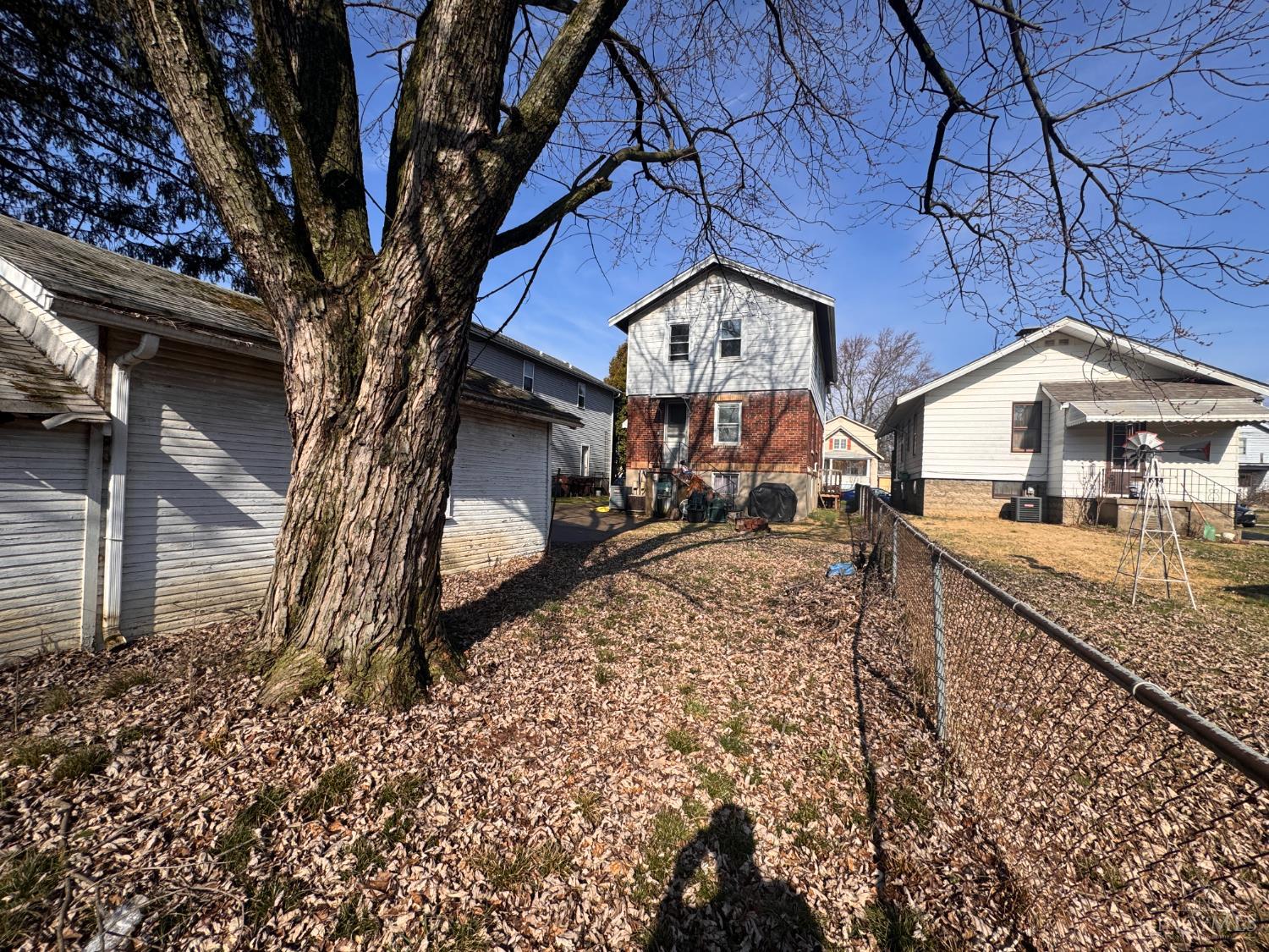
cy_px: 476
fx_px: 513
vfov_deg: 85.7
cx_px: 634
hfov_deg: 102.1
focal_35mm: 14
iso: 40
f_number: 2.2
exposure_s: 1/1536
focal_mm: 2.22
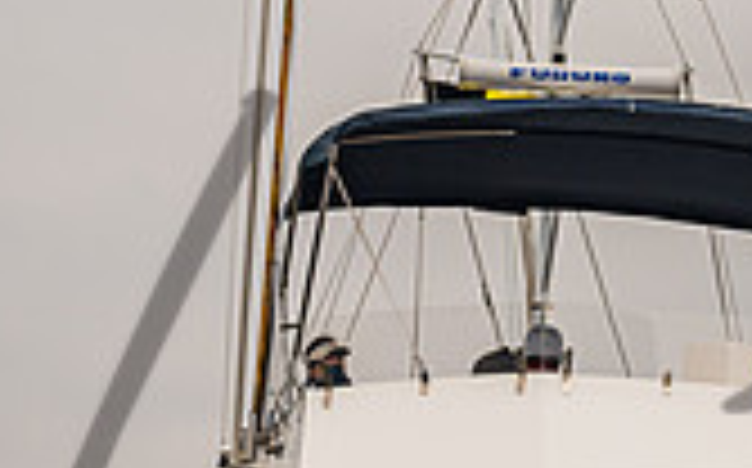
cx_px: 439
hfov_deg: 6.1
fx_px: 7104
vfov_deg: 3.8
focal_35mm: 347
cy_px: 670
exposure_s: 1/1250
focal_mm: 89
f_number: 6.3
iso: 250
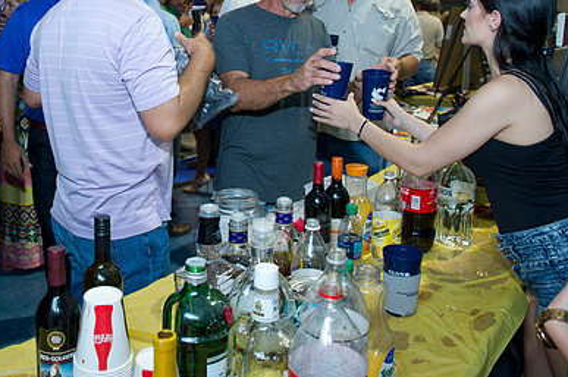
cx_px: 222
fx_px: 567
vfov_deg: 36.0
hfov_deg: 52.7
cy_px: 95
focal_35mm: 36
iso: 1250
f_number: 5
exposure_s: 1/100
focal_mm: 24
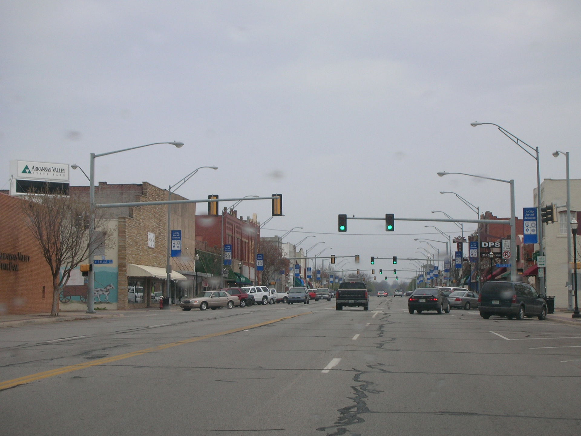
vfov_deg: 20.2
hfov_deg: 26.7
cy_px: 218
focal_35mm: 73
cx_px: 290
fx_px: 1225
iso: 50
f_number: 4.4
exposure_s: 1/208
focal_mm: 12.2
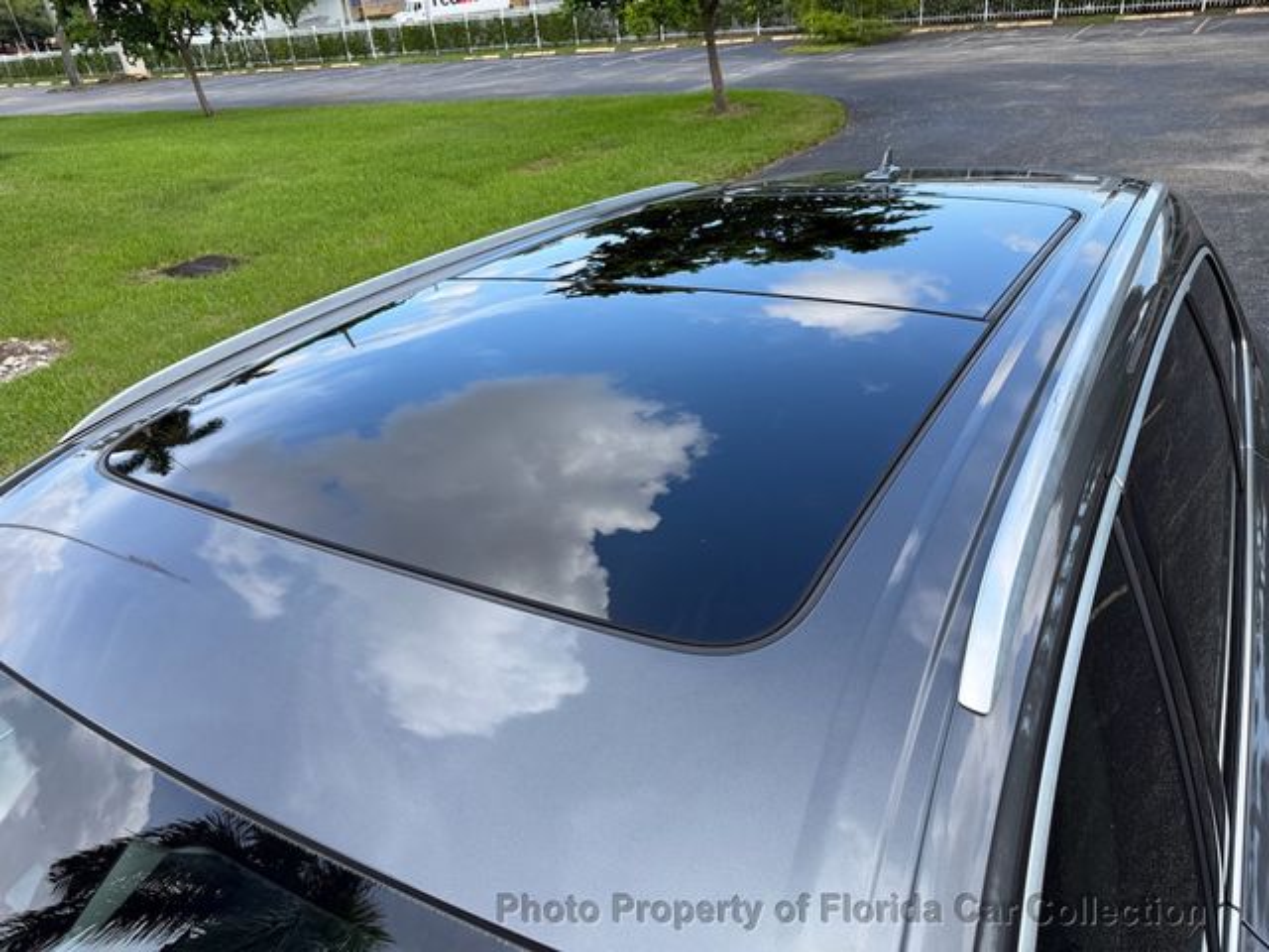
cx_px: 634
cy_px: 476
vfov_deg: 56.8
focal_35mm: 24
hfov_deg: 71.6
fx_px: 880
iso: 80
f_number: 1.78
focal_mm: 6.76
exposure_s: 1/1314
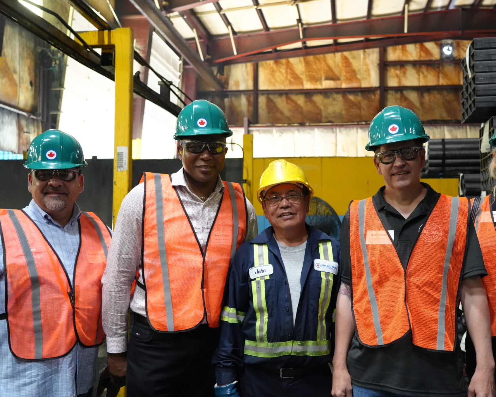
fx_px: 499
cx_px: 282
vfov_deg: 43.4
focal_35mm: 34
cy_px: 199
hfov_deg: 52.7
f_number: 4
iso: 10000
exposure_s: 1/160
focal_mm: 30
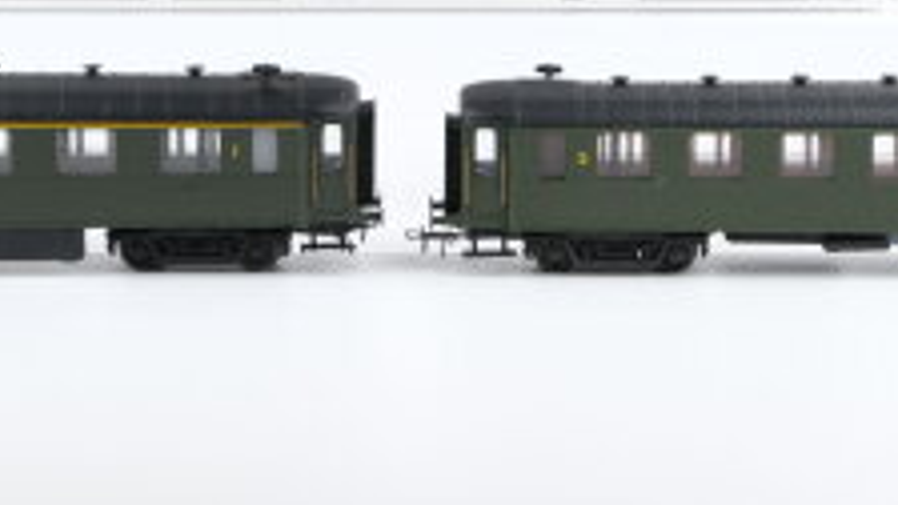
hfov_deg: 17.0
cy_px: -112
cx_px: 421
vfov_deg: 9.5
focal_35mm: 126
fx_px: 3000
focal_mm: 30
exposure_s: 1/125
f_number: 8
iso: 400
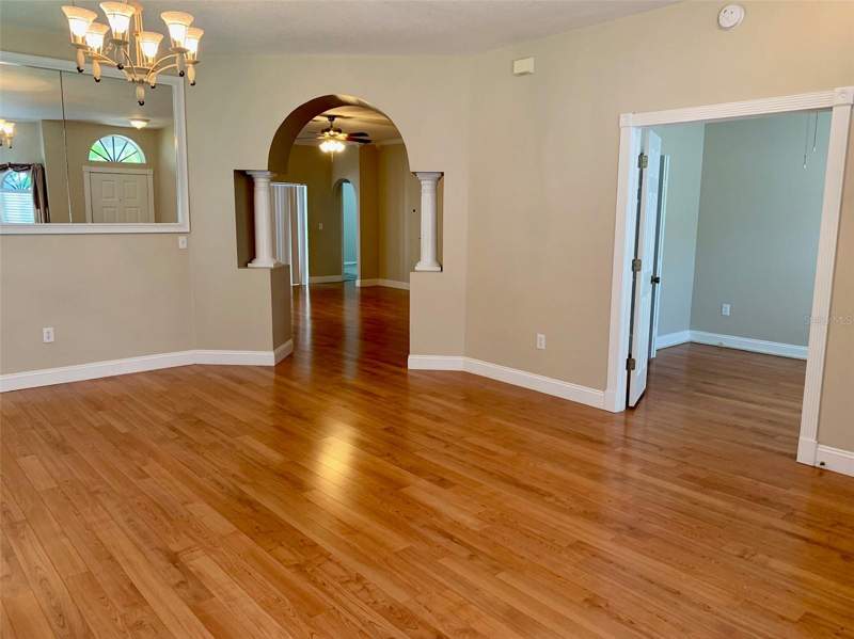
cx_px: 427
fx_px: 641
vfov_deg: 53.0
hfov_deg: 67.3
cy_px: 320
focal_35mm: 26
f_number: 1.8
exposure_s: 1/60
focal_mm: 4.25
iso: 125
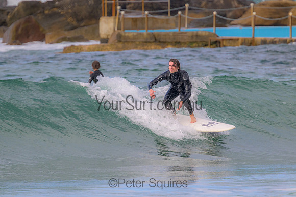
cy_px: 98
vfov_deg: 1.7
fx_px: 6579
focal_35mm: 800
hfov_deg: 2.6
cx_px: 148
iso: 1400
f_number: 11
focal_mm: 800
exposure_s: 1/1250
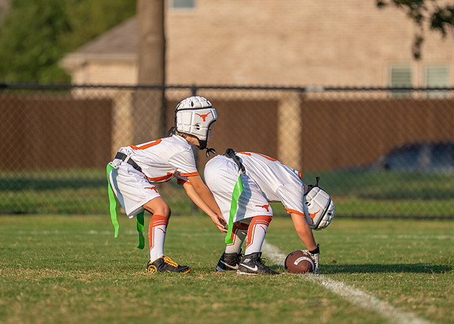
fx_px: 3904
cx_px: 244
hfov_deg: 6.7
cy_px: 182
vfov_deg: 4.8
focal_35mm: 303
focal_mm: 200
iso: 200
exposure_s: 1/3200
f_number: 2.8
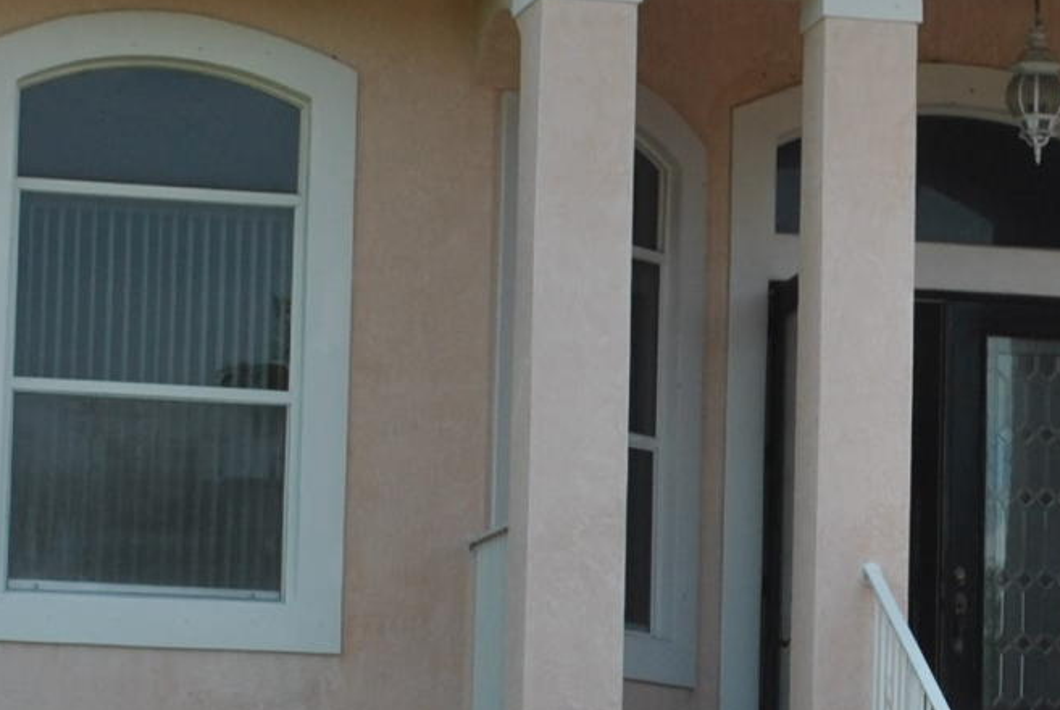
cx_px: 1095
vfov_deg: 7.7
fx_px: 5248
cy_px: 492
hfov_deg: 11.4
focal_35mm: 178
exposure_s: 1/250
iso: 100
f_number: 8
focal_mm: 26
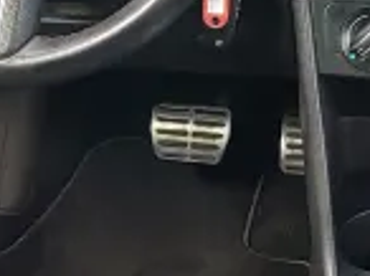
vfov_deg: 14.2
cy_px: -48
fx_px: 1078
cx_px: 213
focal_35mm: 101
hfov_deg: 19.5
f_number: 1.8
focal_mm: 5.56
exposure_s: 1/100
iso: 120
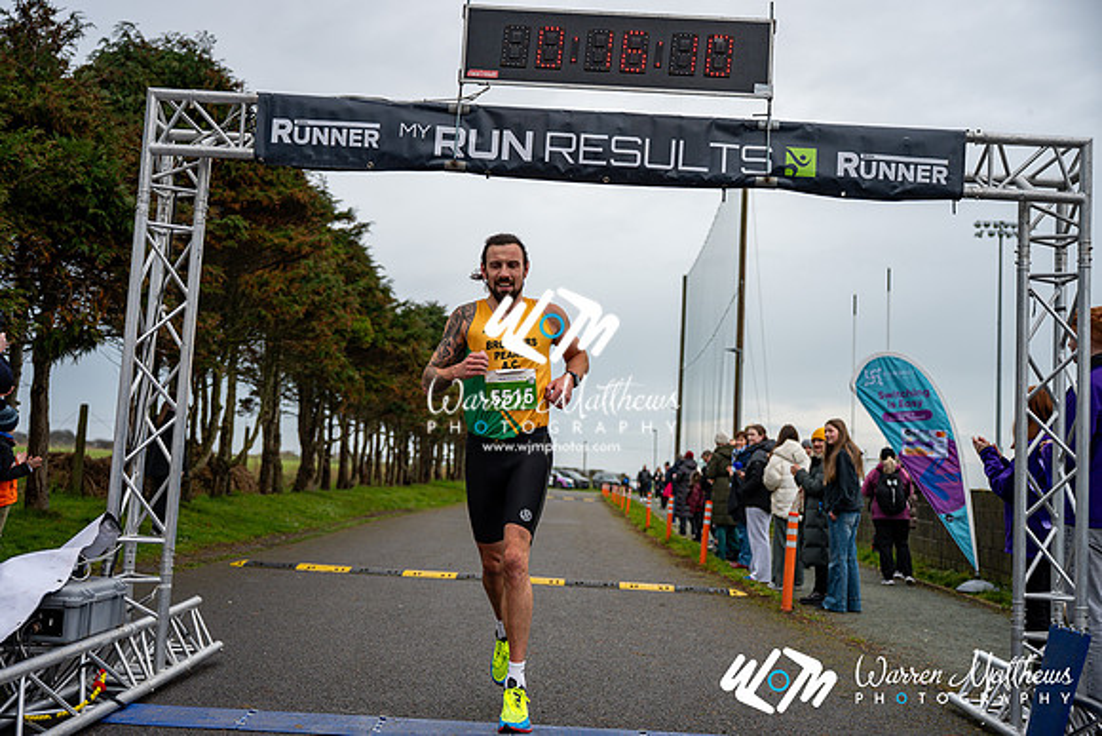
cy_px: 368
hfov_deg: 50.7
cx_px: 551
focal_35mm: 38
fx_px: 1163
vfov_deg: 35.1
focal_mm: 38
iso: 140
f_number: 2.8
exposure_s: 1/1250
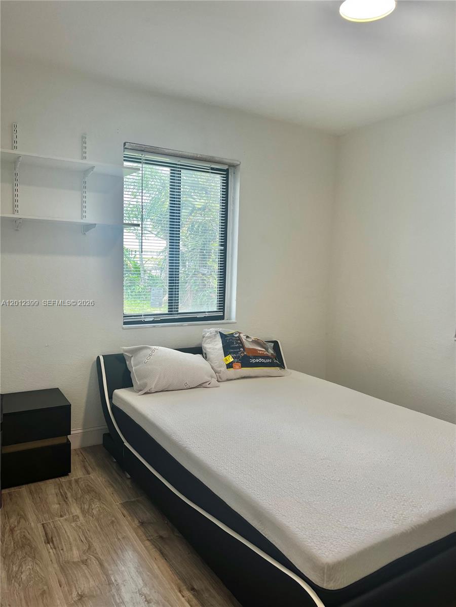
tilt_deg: -6.1
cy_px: 304
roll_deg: -1.8
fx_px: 457
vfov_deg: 67.3
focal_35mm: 26
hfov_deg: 53.1
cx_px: 228
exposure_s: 1/120
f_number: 1.5
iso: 50
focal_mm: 5.7
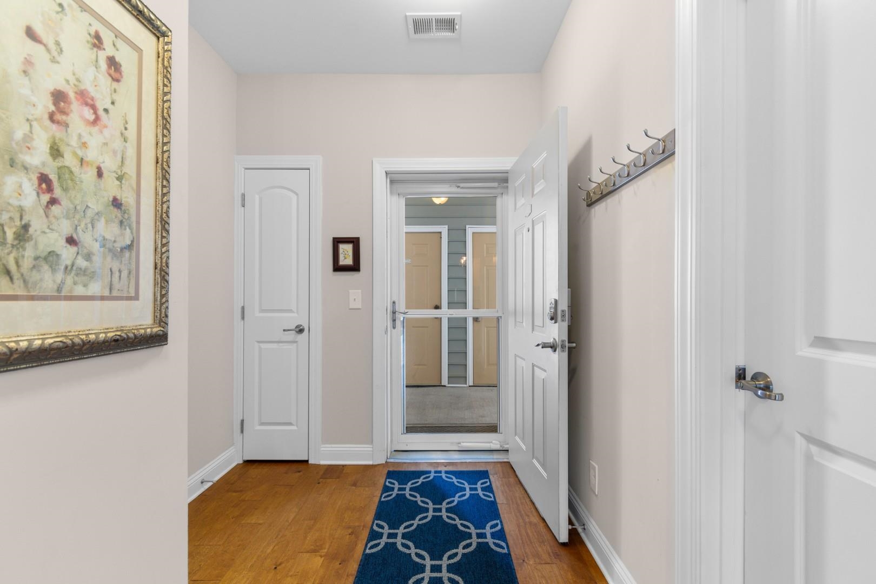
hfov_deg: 100.4
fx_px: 365
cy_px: 292
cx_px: 438
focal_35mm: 15
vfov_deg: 77.3
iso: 100
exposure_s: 1/5
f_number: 4.5
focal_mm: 10
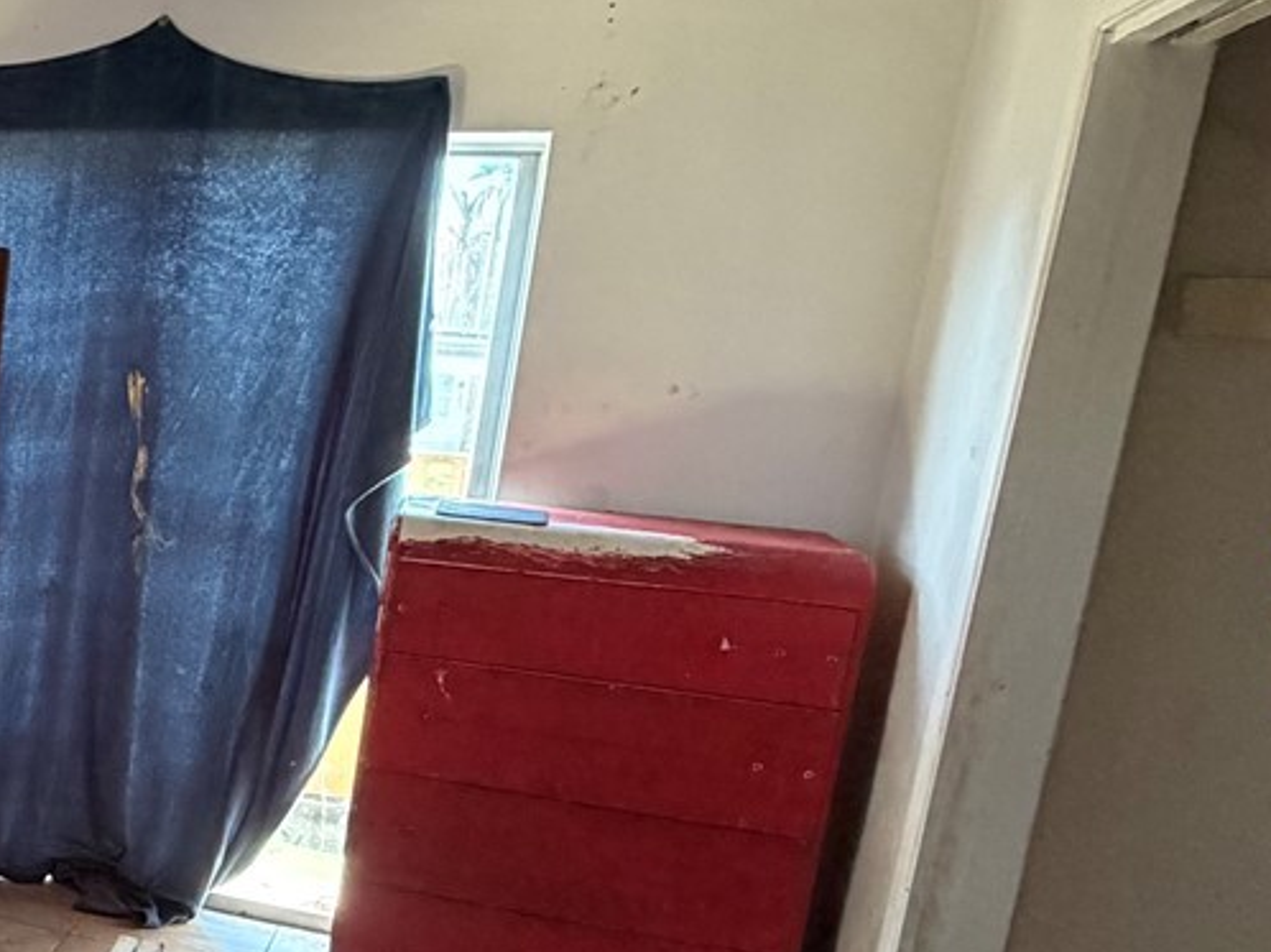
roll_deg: -3.2
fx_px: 1651
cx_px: -337
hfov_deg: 32.7
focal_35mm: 45
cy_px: 618
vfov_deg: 32.0
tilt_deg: -11.3
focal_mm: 2.22
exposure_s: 1/60
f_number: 2.2
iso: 400
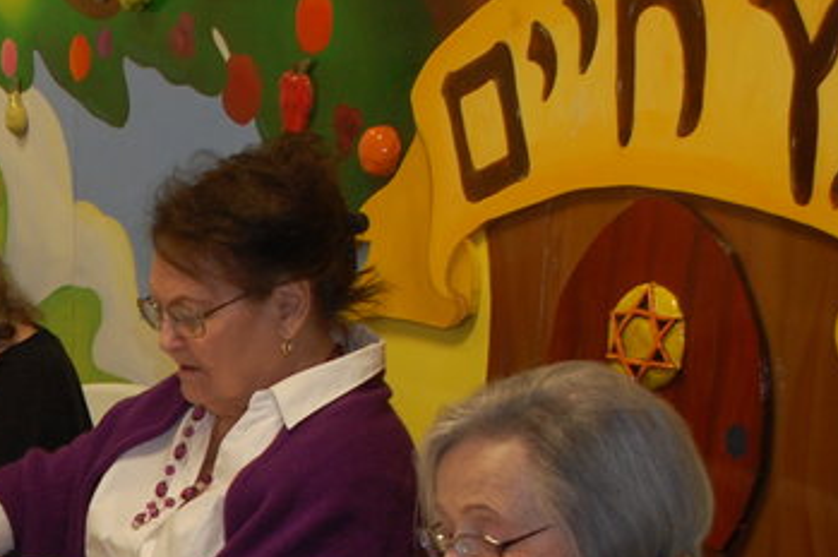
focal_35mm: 88
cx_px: -190
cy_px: 637
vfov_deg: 15.1
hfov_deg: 21.4
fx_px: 2046
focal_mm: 20
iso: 400
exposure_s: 1/60
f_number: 3.8
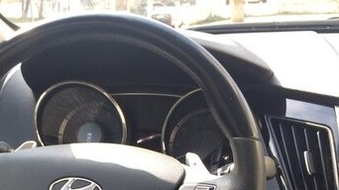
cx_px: 88
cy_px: 225
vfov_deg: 18.7
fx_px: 548
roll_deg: +0.9
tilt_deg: -24.1
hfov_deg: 33.7
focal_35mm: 61
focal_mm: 4.15
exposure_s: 1/100
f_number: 2.2
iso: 32
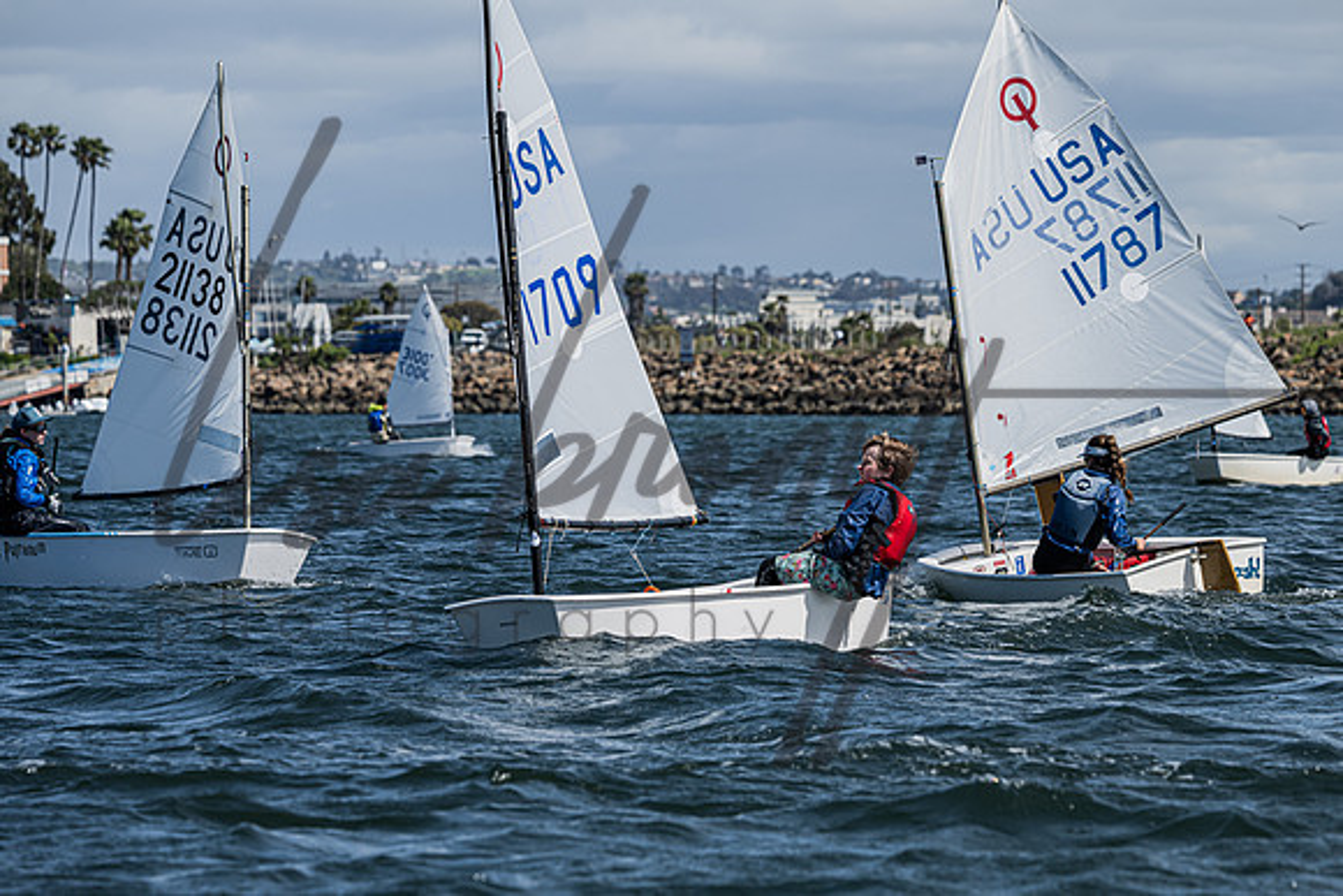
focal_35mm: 229
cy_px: 489
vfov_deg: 6.0
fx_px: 8554
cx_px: 733
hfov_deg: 9.0
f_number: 9
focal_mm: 210
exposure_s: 1/1250
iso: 320
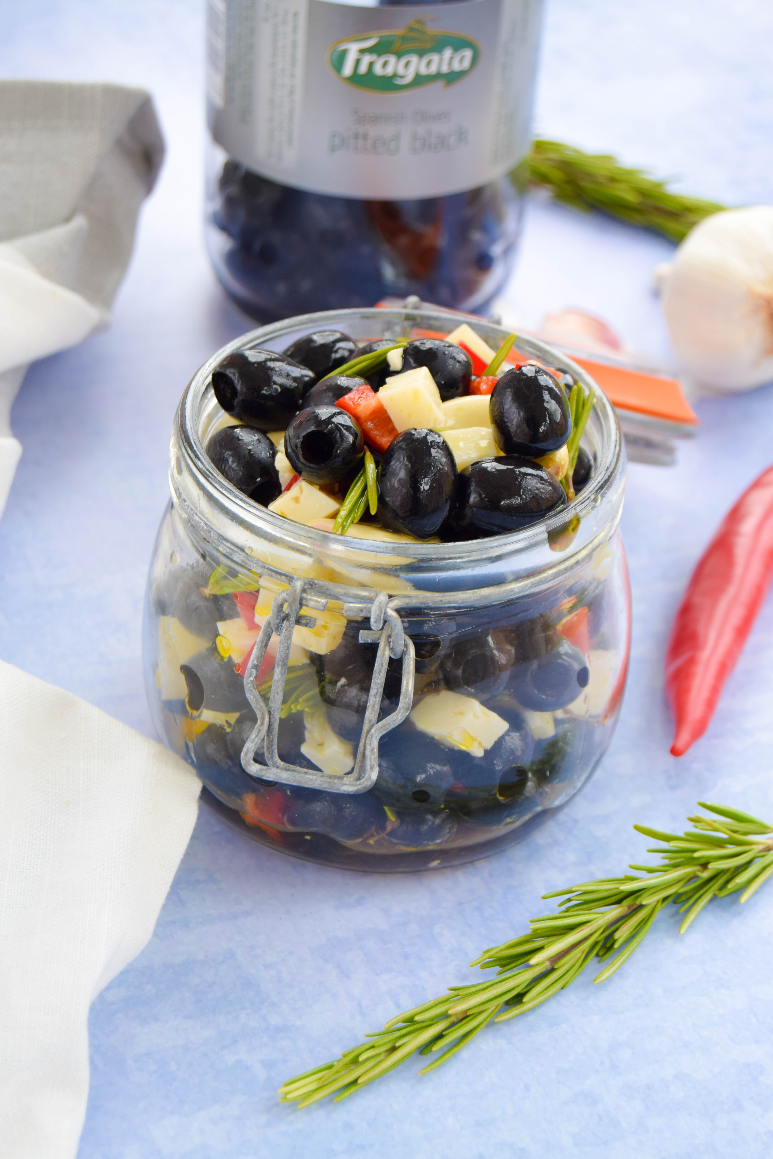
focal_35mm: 82
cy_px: 580
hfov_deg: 16.6
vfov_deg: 24.6
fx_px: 2657
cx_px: 386
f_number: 5.6
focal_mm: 55
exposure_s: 1/160
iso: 200
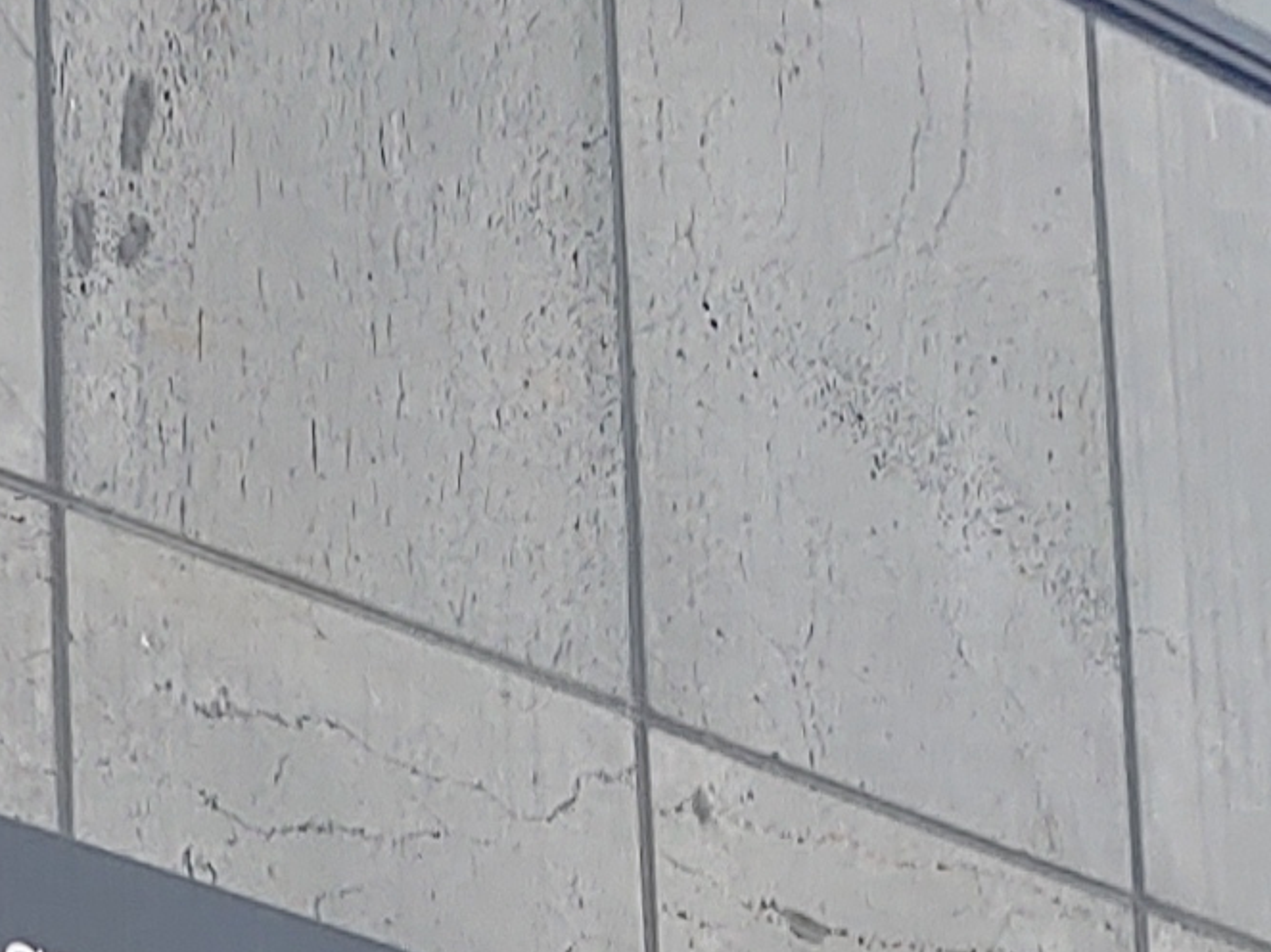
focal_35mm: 152
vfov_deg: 8.4
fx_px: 5580
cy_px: 2699
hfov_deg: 13.0
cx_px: 566
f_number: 1.5
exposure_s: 1/725
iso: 50
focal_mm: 4.23
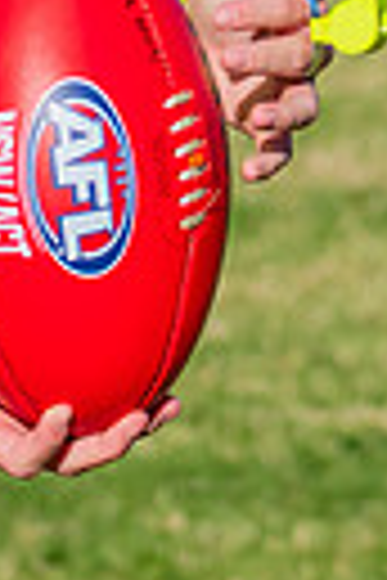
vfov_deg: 1.5
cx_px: -147
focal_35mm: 1368
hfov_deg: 1.0
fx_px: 22057
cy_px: -397
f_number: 10
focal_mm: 240
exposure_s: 1/1600
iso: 800
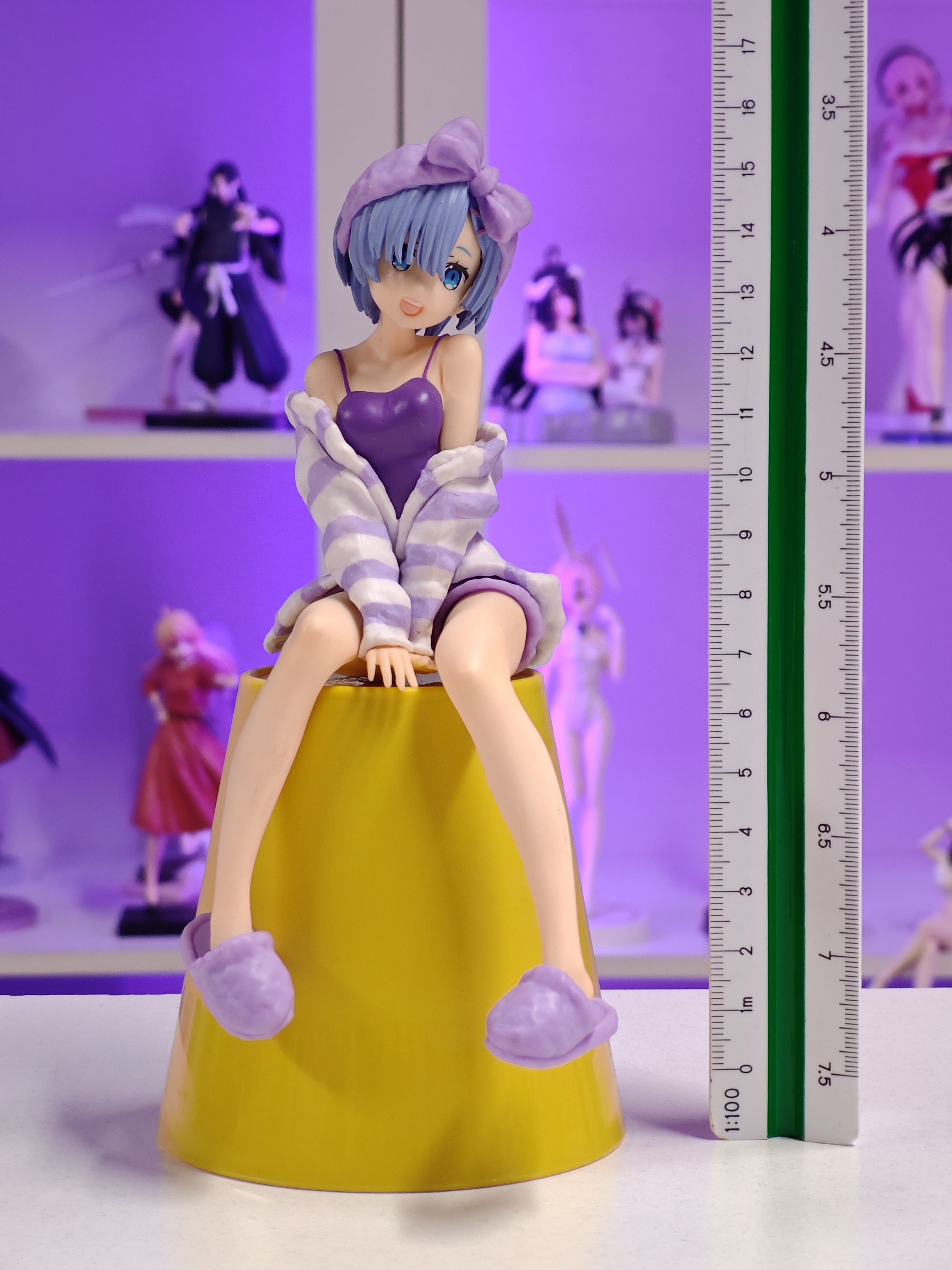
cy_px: 635
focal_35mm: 80
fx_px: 2934
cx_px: 476
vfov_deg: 24.4
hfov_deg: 18.4
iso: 400
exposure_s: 1/18.1
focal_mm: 7.48
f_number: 2.4
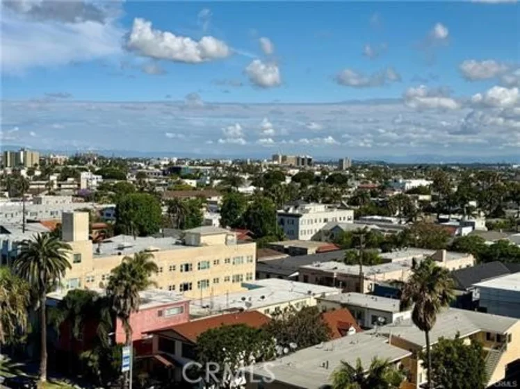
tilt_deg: -3.4
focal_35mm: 48
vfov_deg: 30.2
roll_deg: -1.6
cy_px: 194
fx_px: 721
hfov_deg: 39.7
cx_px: 260
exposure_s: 1/9901
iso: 64
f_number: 1.78
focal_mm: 6.76
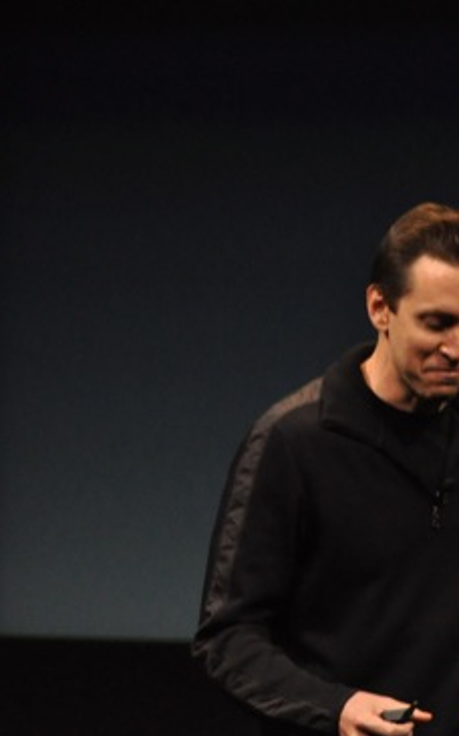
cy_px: 391
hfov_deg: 2.6
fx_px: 10051
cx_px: 389
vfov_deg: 4.2
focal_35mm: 502
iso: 2500
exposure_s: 1/250
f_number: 5.6
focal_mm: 200
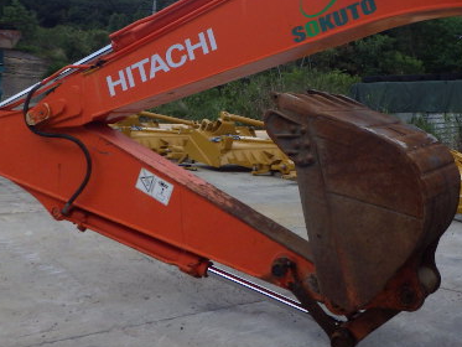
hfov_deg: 39.1
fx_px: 641
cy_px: 84
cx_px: 317
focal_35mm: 48
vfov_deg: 29.8
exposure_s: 1/1250
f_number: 4.2
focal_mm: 5
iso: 250
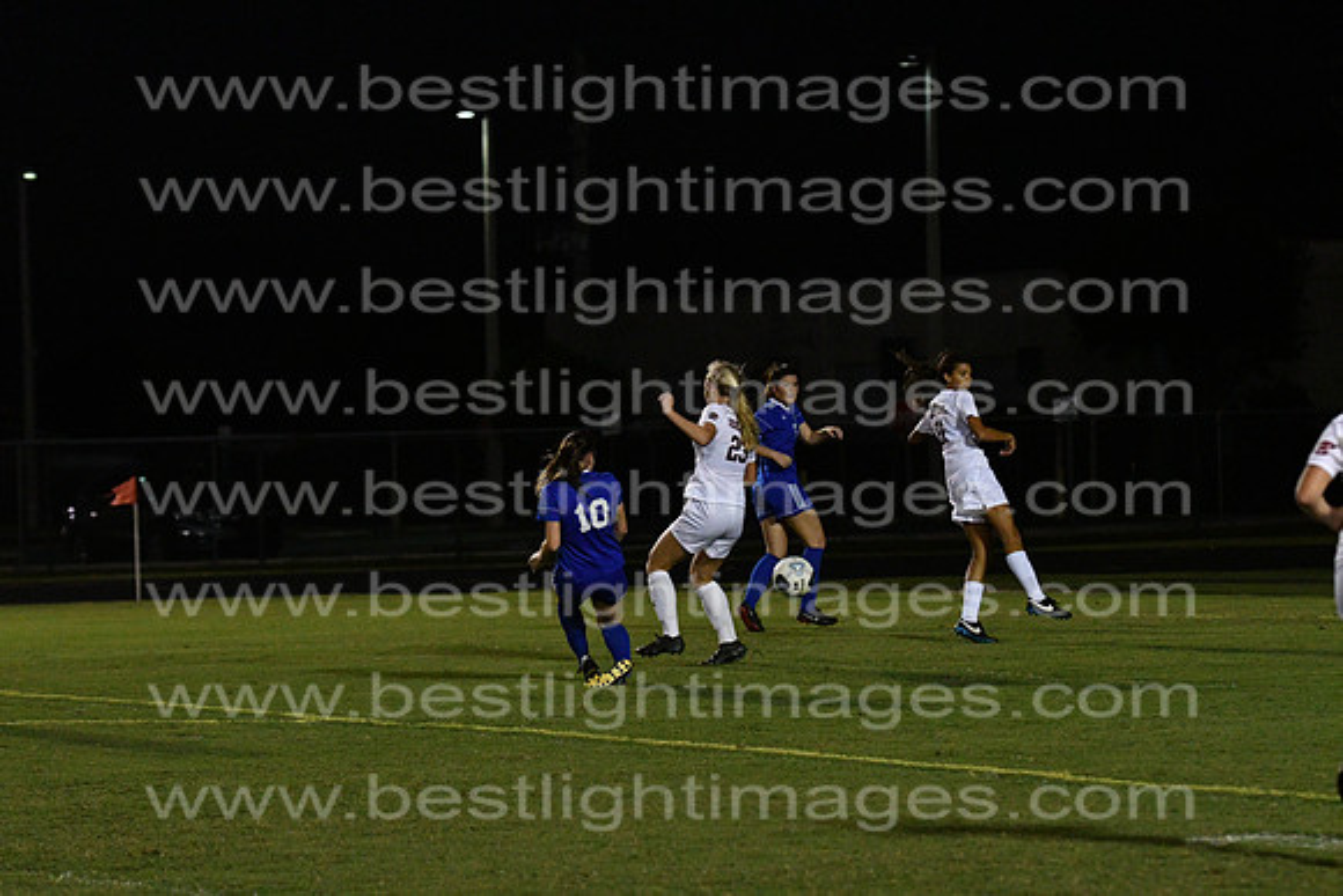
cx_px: 672
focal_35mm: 165
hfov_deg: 12.4
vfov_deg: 8.3
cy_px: 448
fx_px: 6157
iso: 8000
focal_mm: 110
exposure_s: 1/800
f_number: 4.5
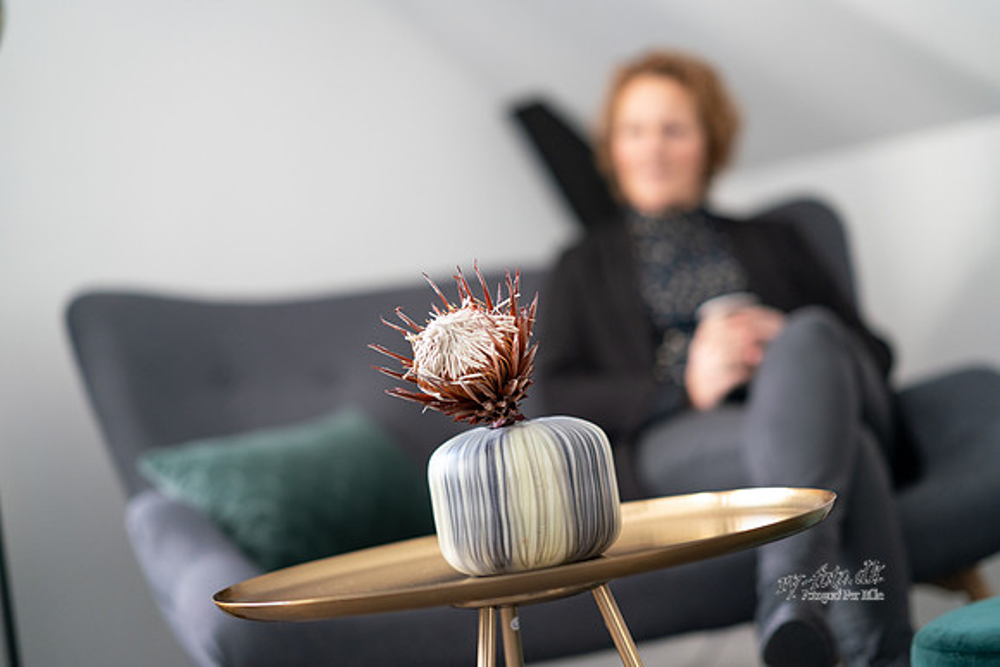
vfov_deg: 16.1
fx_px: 2362
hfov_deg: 23.9
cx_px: 500
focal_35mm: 85
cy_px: 334
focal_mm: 85
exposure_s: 1/250
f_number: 1.4
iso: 1000
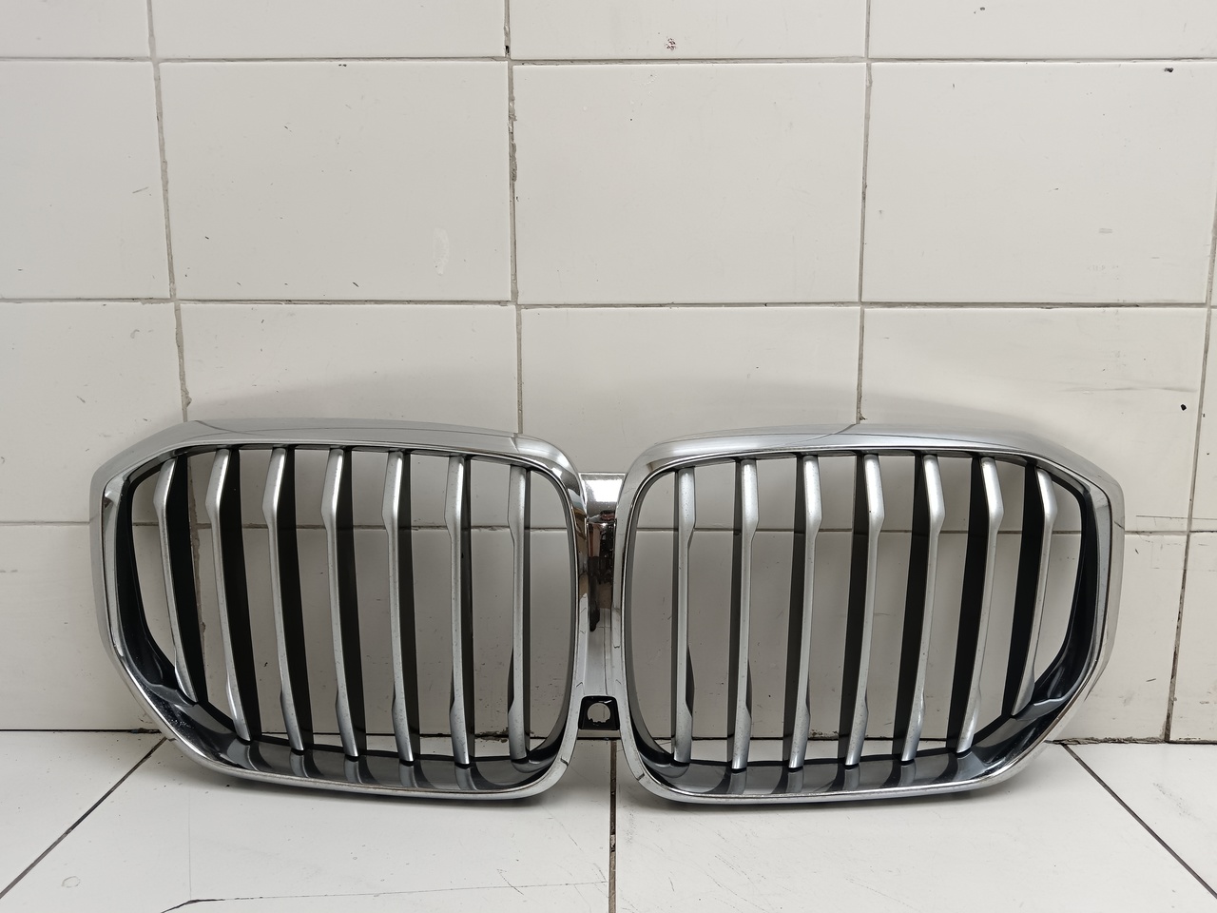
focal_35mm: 27
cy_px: 456
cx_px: 608
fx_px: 949
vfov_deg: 51.4
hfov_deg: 65.3
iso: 383
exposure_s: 1/100
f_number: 1.9
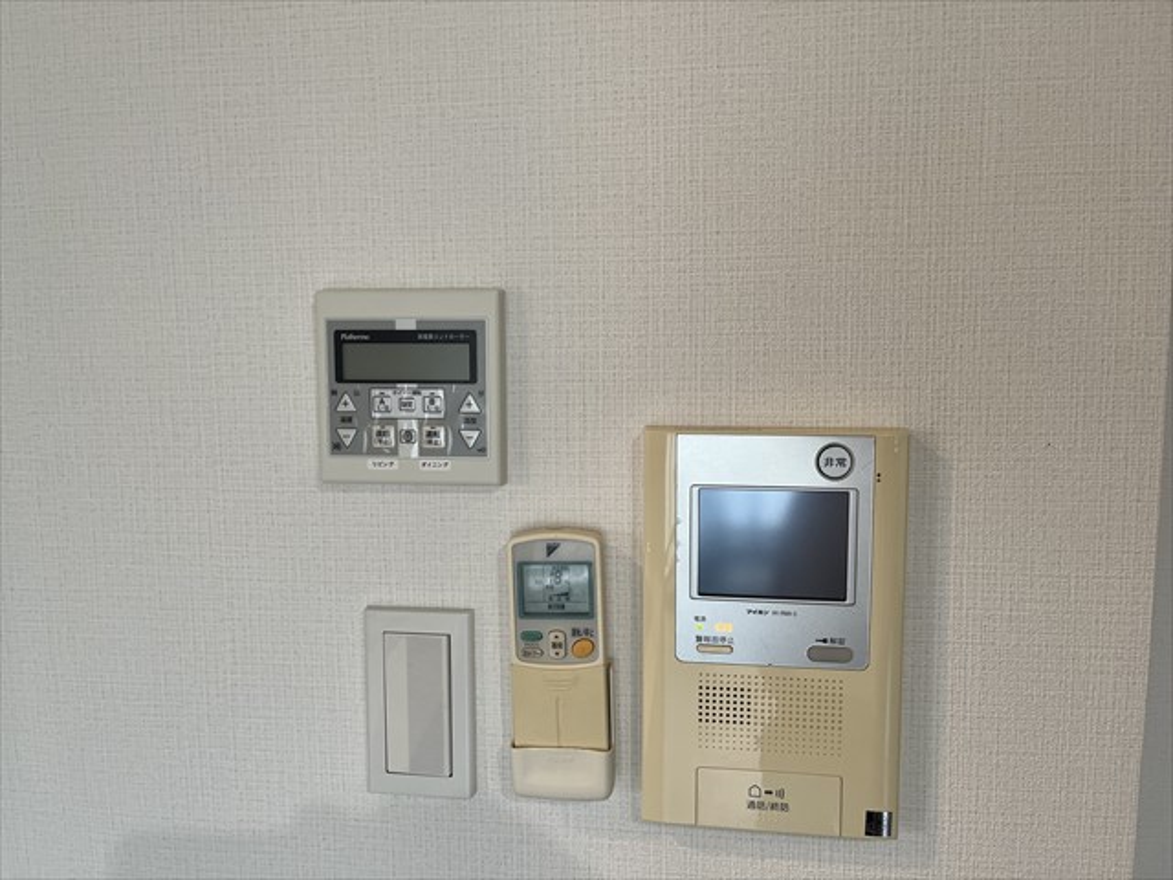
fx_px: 881
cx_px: 586
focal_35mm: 26
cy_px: 440
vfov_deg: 53.1
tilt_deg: -4.2
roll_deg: -0.3
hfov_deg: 67.3
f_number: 1.6
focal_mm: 5.1
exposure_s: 1/100
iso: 125
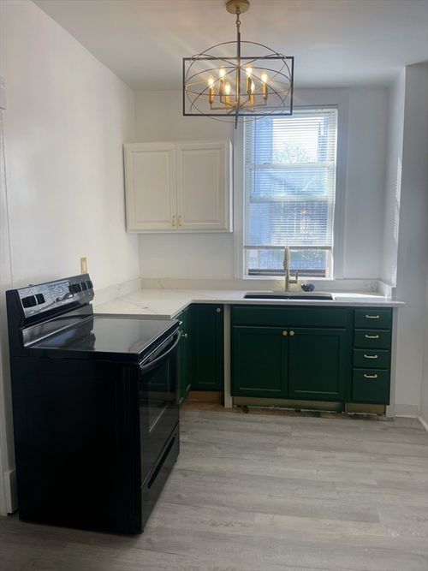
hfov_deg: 53.0
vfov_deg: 67.3
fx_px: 429
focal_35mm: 26
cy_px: 286
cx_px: 214
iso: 32
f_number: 1.6
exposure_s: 1/213
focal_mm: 4.2
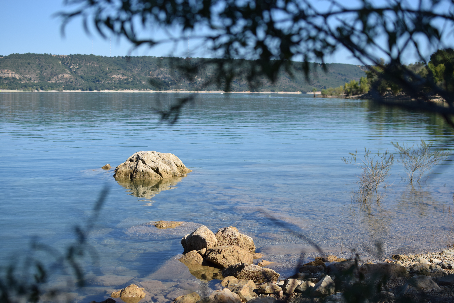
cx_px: 227
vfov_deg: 25.8
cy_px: 152
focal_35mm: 52
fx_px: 662
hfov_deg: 37.9
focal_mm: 35
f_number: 3.2
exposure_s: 1/3200
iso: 200
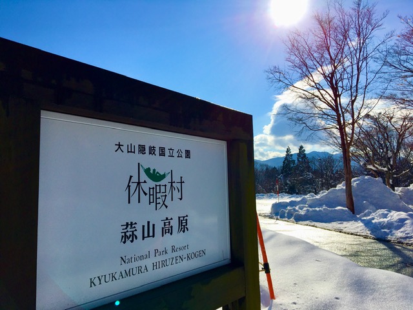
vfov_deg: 48.2
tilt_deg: +5.6
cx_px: 206
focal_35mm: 29
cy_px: 155
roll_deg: +0.2
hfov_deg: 61.7
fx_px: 346
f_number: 2.2
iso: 25
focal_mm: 4.15
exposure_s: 1/5128
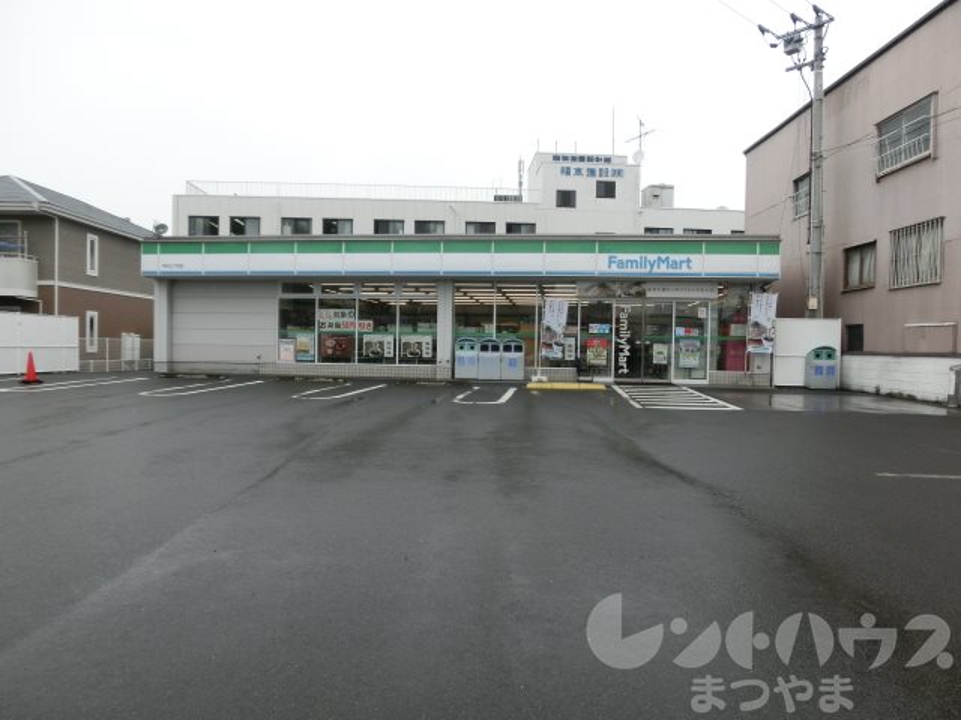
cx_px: 480
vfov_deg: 56.8
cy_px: 360
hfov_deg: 71.6
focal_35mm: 24
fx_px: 666
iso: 80
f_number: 3
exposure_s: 1/640
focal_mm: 4.24
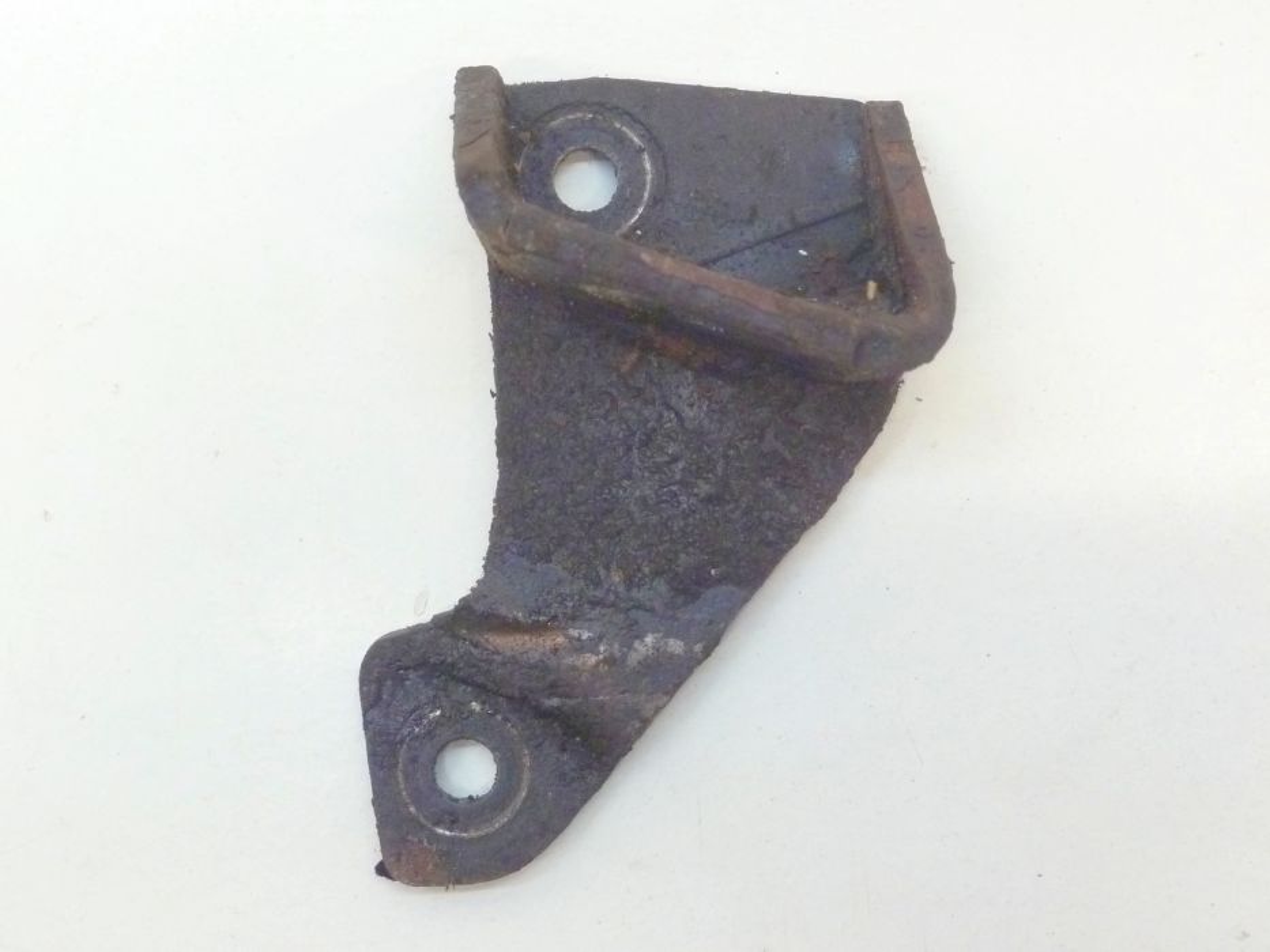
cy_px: 476
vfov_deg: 26.6
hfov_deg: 34.9
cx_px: 635
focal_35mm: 55
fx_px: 2018
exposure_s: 1/13
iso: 400
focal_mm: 9.1
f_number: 3.9
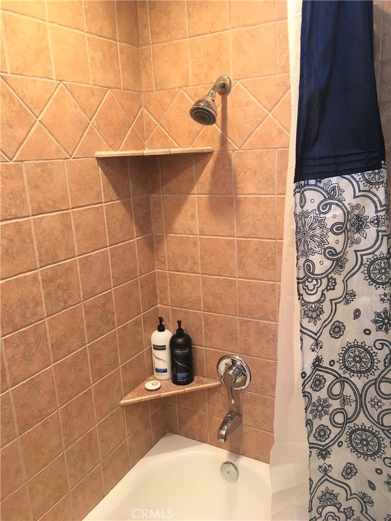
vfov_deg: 61.7
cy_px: 260
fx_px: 437
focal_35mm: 29
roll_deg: +2.6
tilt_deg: -14.4
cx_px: 196
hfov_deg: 48.2
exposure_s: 1/15
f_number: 2.2
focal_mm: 4.15
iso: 40
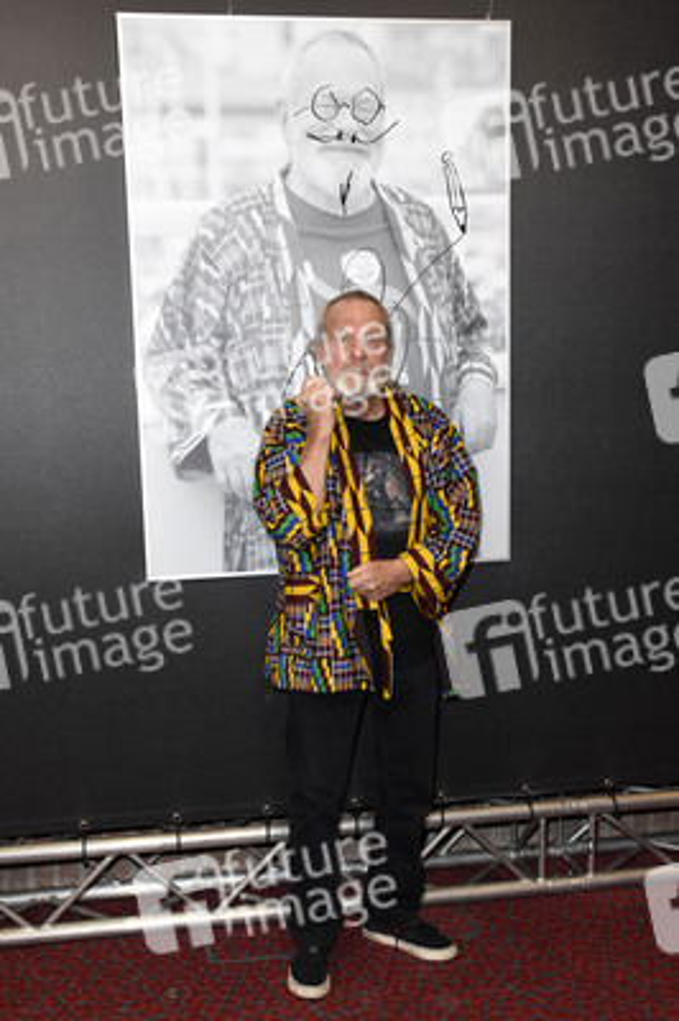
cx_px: 340
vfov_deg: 53.2
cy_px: 510
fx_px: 1020
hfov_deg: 36.8
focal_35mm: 36
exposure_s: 1/160
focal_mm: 24
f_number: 6.3
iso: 1250
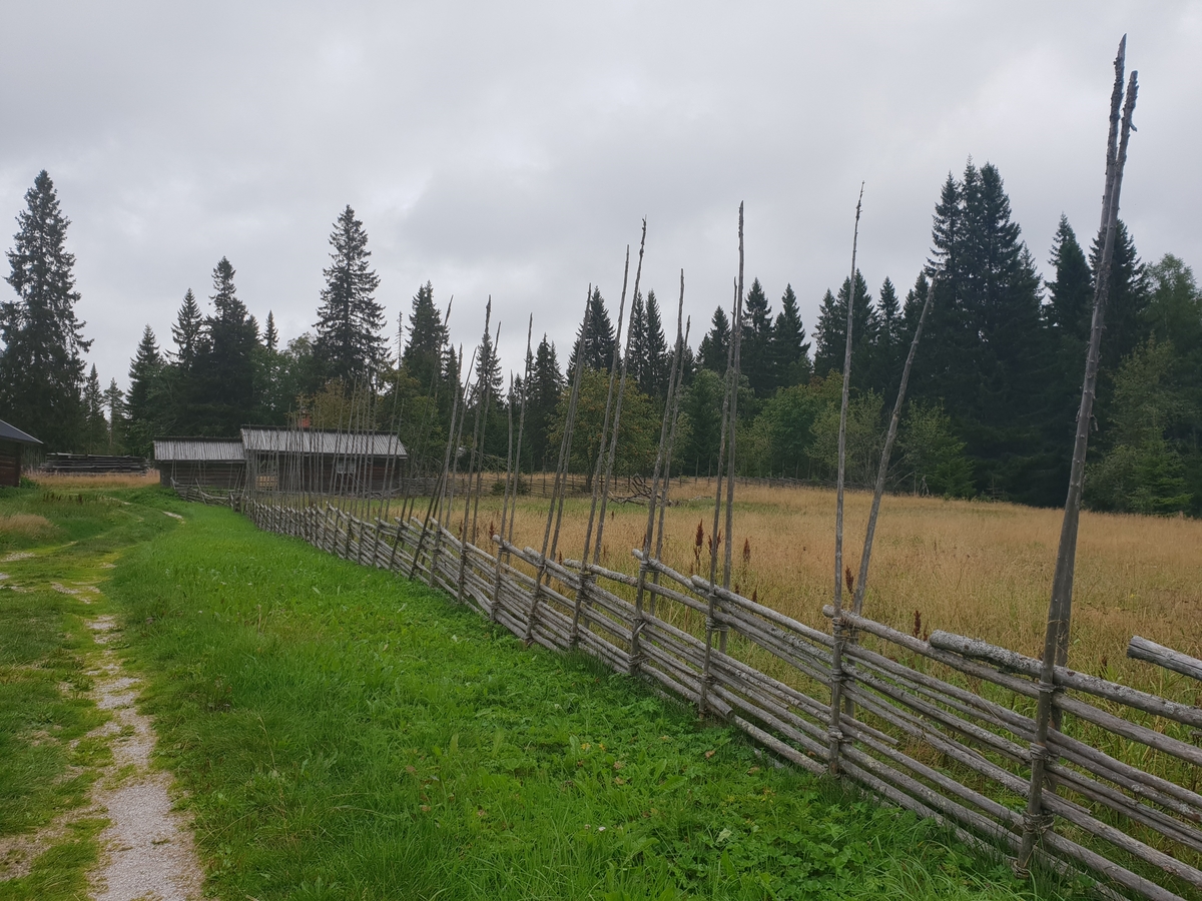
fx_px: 903
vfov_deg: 53.1
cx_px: 601
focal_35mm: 26
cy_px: 450
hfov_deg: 67.3
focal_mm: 4.3
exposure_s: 1/788
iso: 50
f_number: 2.4
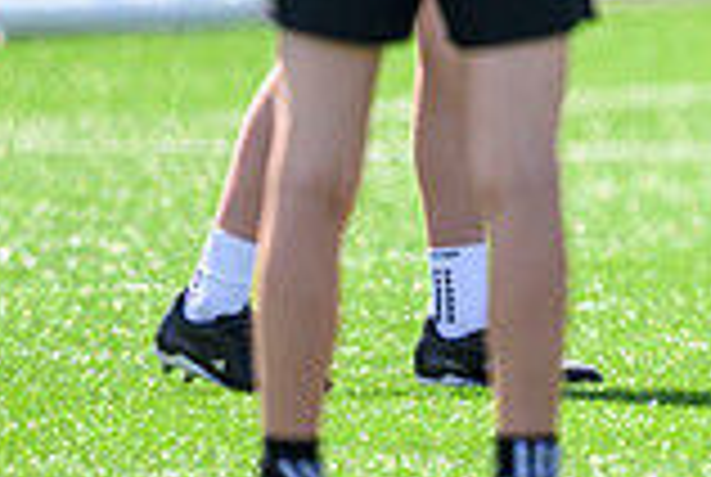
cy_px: -196
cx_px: 1066
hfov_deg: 1.2
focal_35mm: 1706
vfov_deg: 0.8
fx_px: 33757
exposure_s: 1/1600
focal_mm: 400
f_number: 3.2
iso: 250
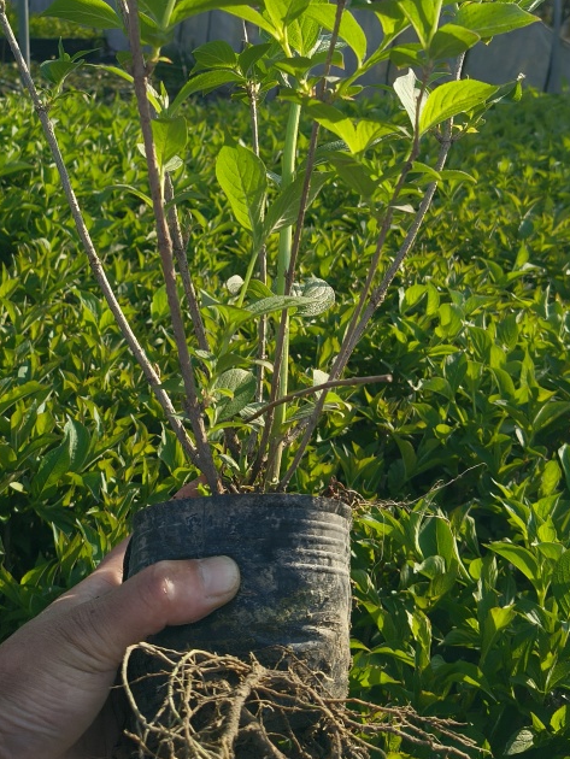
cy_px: 216
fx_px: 965
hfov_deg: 32.8
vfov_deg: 42.0
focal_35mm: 44
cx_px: 227
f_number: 1.8
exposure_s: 1/3408
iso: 80
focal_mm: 4.84
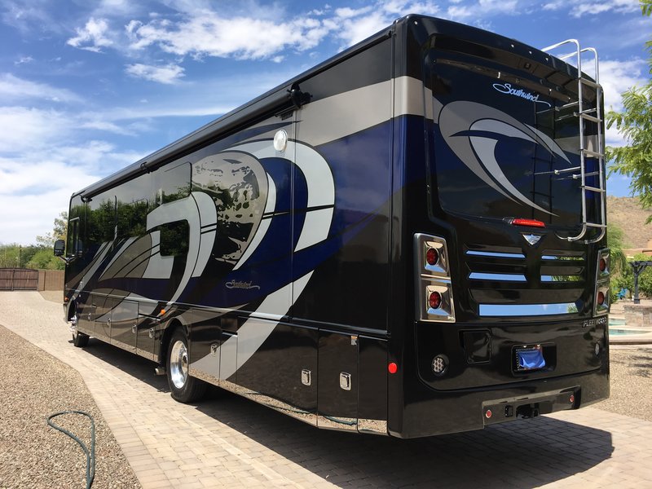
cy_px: 244
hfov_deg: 61.7
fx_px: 546
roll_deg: -0.3
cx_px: 326
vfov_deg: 48.2
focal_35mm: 29
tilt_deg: +6.0
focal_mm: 4.15
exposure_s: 1/1221
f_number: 2.2
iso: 25
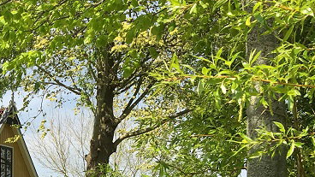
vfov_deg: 13.4
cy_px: 213
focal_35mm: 88
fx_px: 735
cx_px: -122
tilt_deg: +0.7
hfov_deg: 21.3
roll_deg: +0.6
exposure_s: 1/974
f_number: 2.2
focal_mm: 4.15
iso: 25
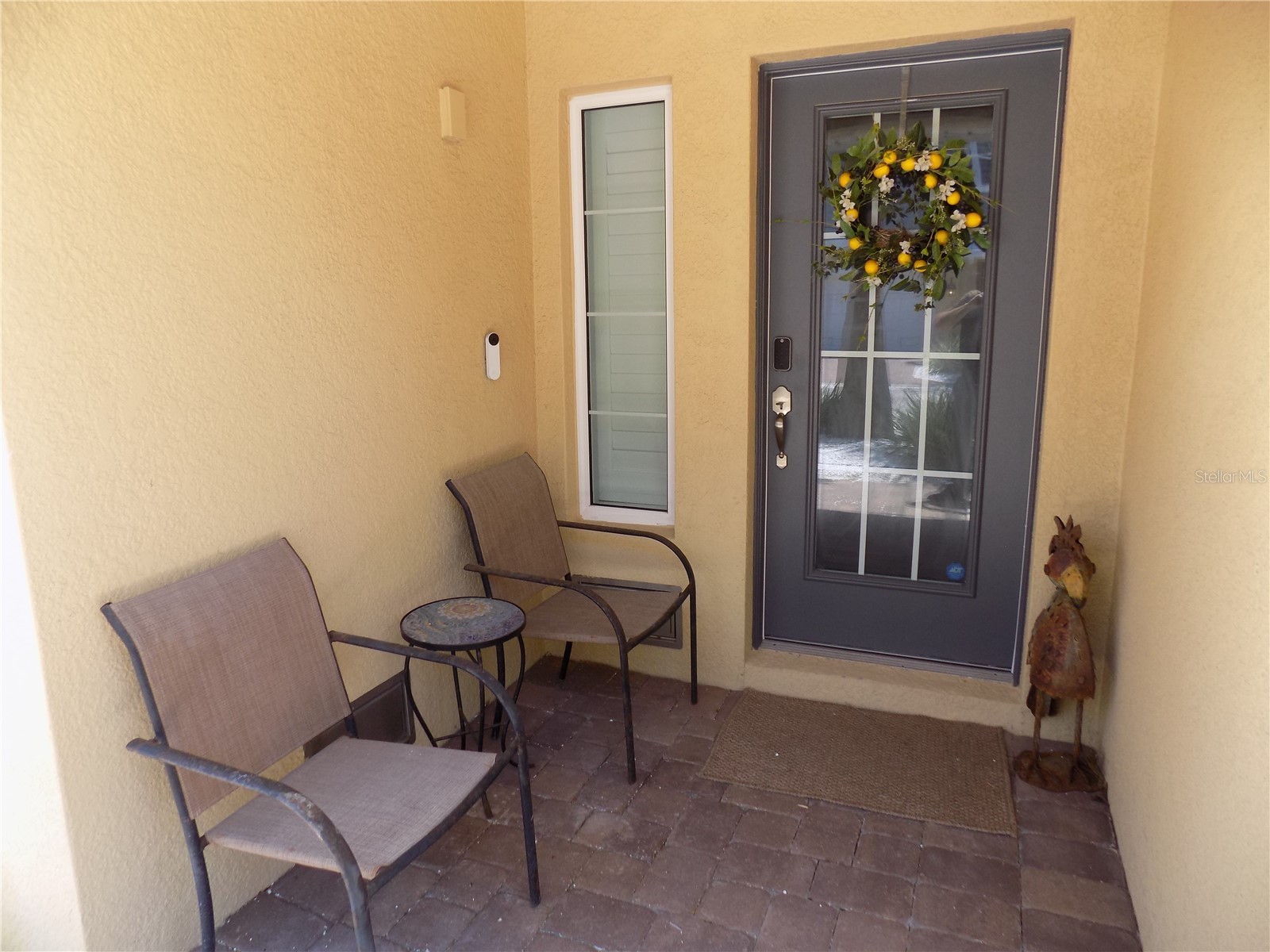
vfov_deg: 58.9
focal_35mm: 23
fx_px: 844
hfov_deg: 73.9
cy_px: 476
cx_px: 635
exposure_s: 1/125
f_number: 3.1
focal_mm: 4
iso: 80
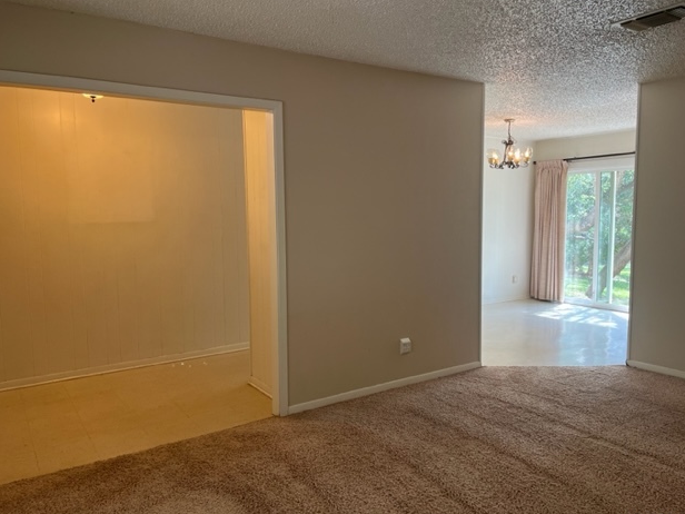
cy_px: 259
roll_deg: +0.0
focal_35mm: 27
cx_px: 354
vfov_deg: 51.4
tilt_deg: -5.3
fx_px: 534
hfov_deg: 65.3
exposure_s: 1/60
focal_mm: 5.1
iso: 64
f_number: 1.6
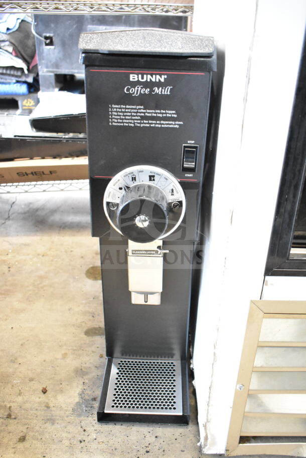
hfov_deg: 41.7
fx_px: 401
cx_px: 153
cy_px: 229
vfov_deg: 59.5
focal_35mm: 32
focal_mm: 21
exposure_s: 1/30
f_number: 3.8
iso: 9000
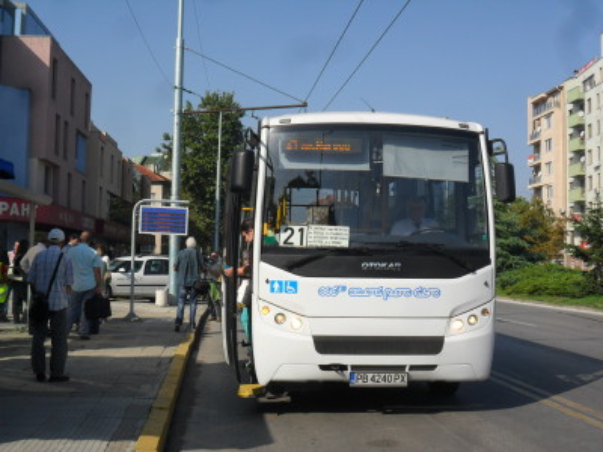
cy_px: 226
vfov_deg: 32.9
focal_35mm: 44
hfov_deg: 42.9
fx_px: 766
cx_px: 302
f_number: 4.5
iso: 100
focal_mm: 7.8
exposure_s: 1/1000
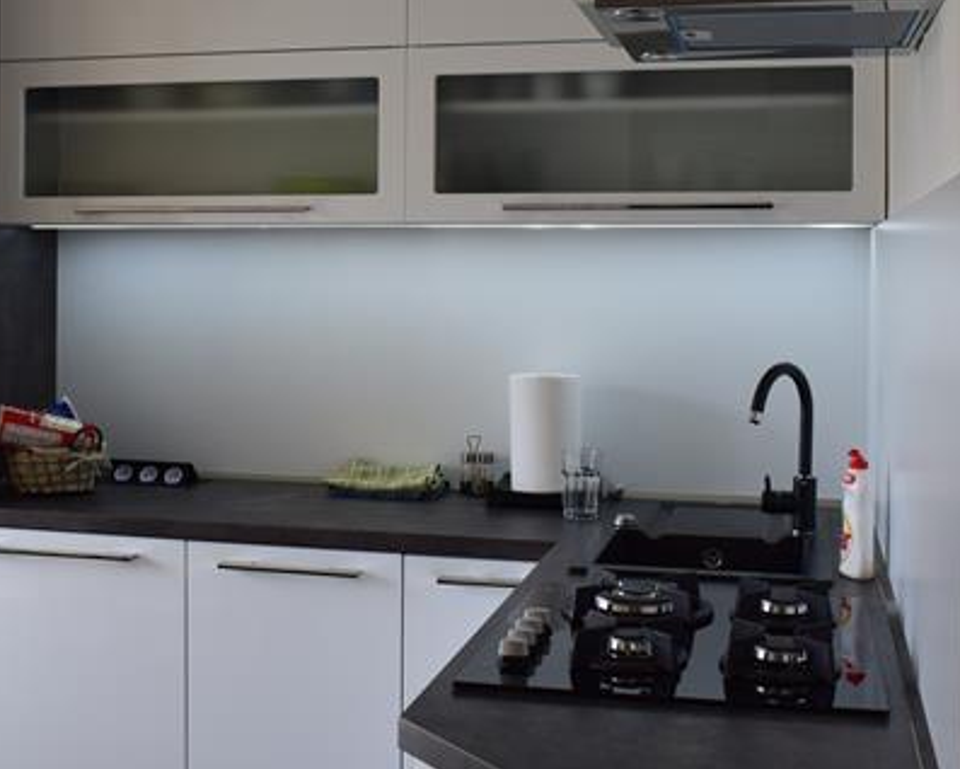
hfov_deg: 36.6
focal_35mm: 51
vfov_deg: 29.5
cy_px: 268
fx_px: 1450
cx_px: 406
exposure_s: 1/60
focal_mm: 20
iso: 400
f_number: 8
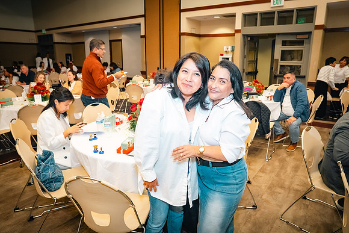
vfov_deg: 53.2
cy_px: 116
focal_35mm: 24
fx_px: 233
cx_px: 174
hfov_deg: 73.7
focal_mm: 24
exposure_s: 1/100
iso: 1600
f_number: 3.5
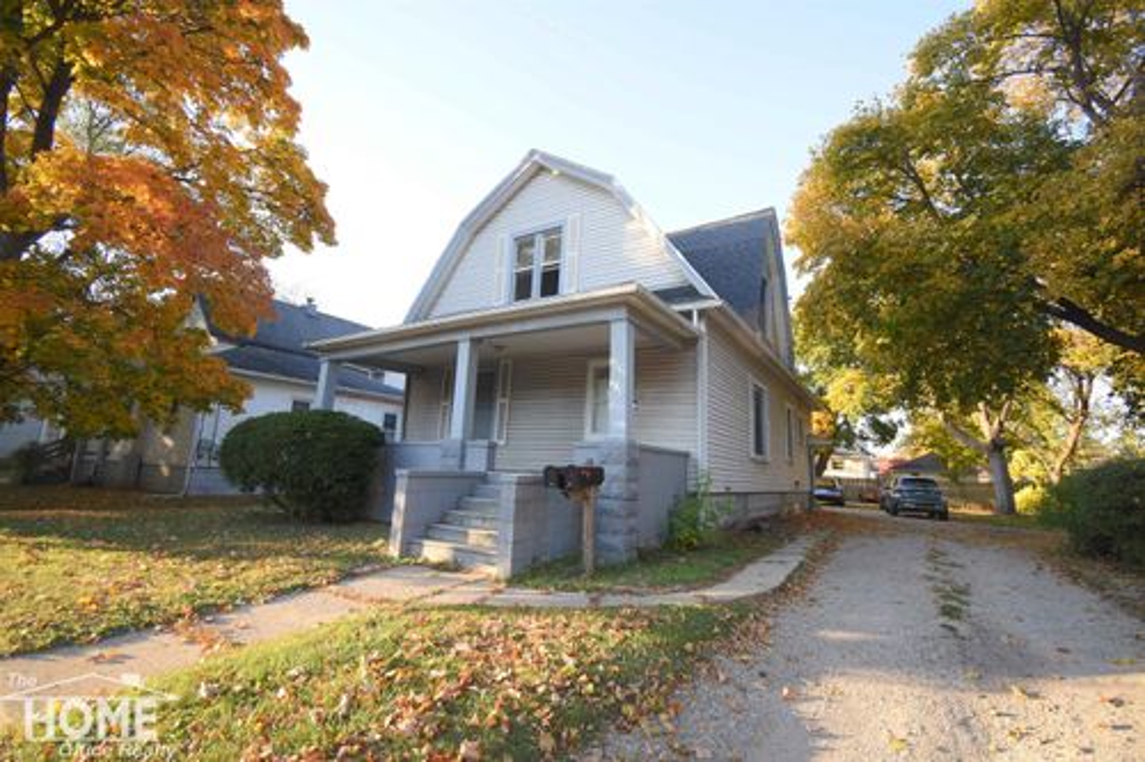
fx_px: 477
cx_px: 572
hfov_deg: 100.4
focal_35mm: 15
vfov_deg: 77.3
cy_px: 381
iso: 280
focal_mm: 10
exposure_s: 1/125
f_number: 5.6
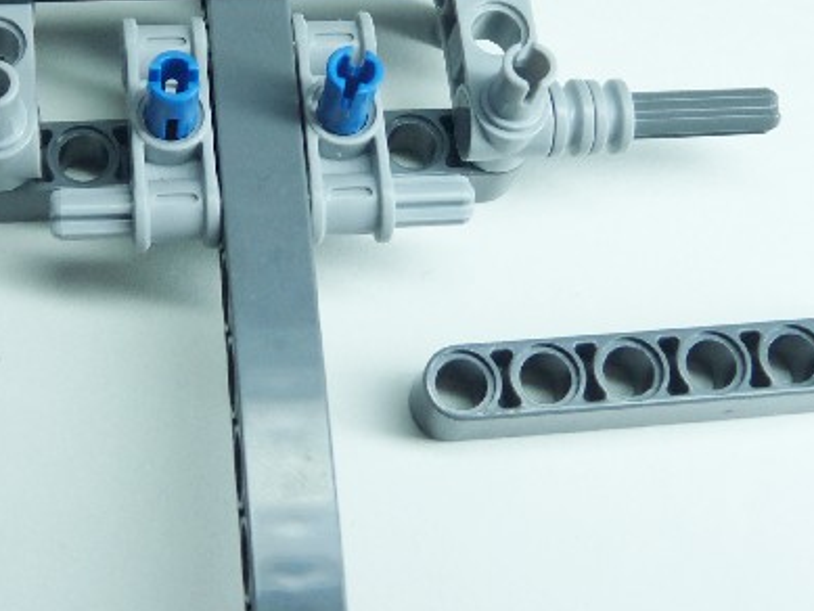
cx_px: 224
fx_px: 1694
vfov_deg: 20.2
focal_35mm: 72
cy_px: 109
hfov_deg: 26.7
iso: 100
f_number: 3
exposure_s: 1/80
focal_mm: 6.2
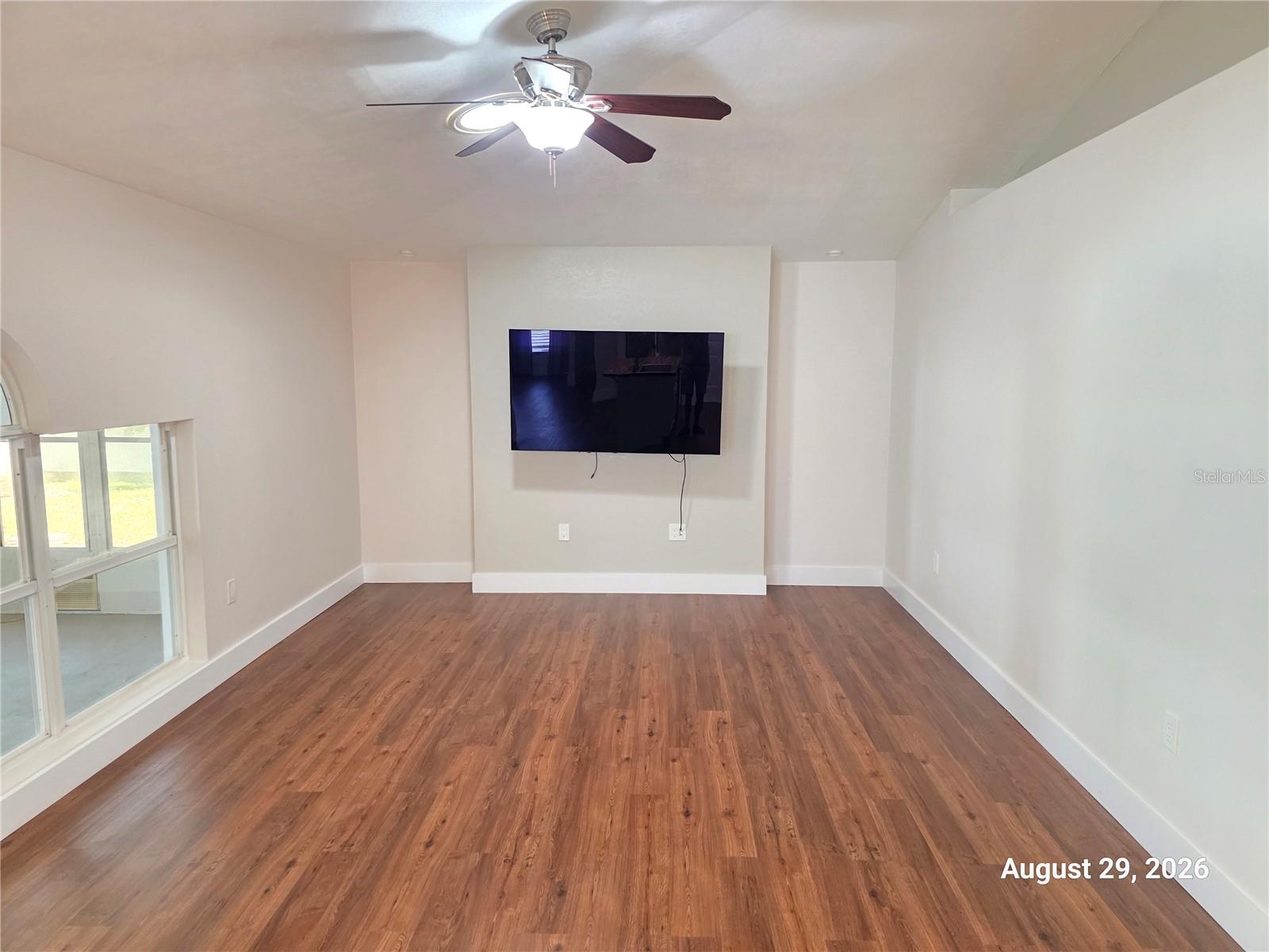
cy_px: 476
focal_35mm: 23
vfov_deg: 58.9
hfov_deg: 73.9
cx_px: 634
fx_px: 843
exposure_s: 1/120
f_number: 1.7
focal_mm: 6.3
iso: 1000
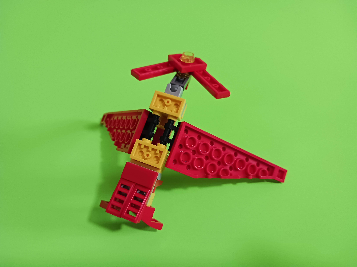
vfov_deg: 51.4
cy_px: 134
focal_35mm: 27
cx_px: 178
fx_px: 278
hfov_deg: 65.3
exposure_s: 1/17.1
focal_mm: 4
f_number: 1.8
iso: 800
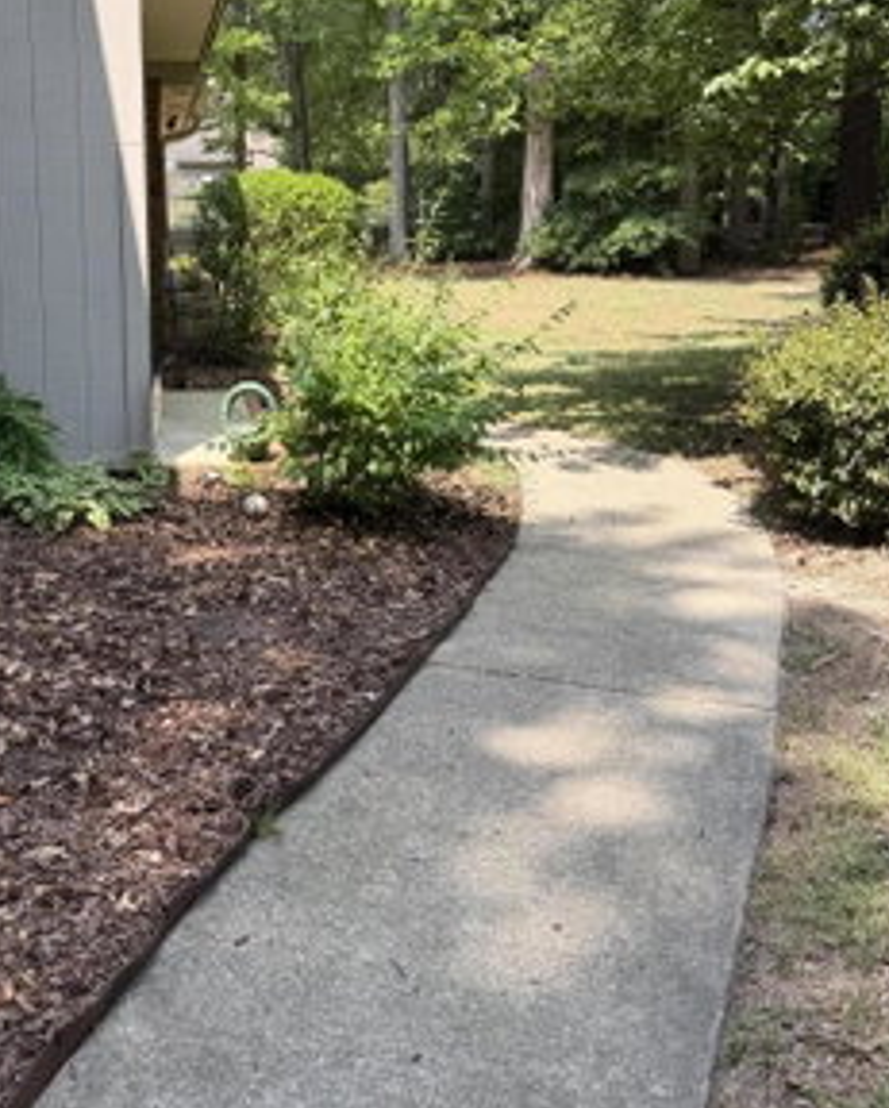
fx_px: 1281
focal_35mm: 39
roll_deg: -2.0
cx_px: 277
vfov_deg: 46.4
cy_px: 412
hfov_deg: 37.7
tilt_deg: -9.0
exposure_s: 1/788
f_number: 1.78
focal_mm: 6.76
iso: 80
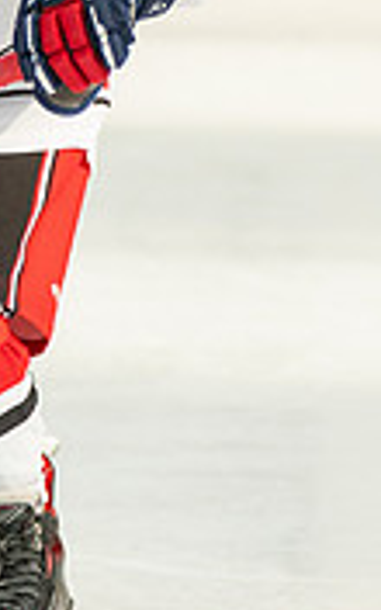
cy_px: 85
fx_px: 17627
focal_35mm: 1061
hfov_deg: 1.2
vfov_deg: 2.0
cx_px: -17
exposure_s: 1/2500
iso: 1600
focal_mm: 221
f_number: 3.2
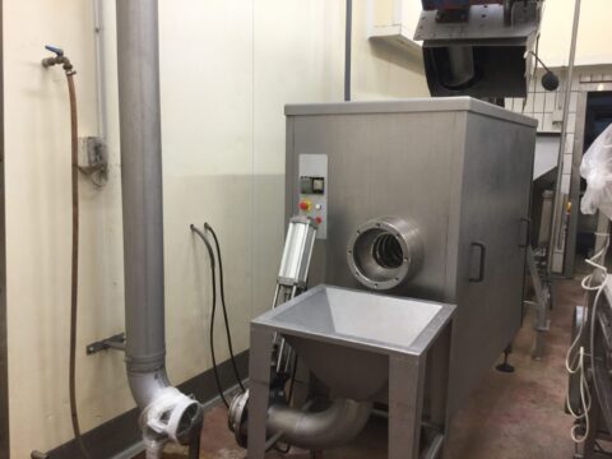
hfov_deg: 58.4
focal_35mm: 31
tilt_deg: -8.3
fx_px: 548
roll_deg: -0.2
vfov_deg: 45.4
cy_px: 230
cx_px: 306
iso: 80
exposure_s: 1/33
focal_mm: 3.3
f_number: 2.4
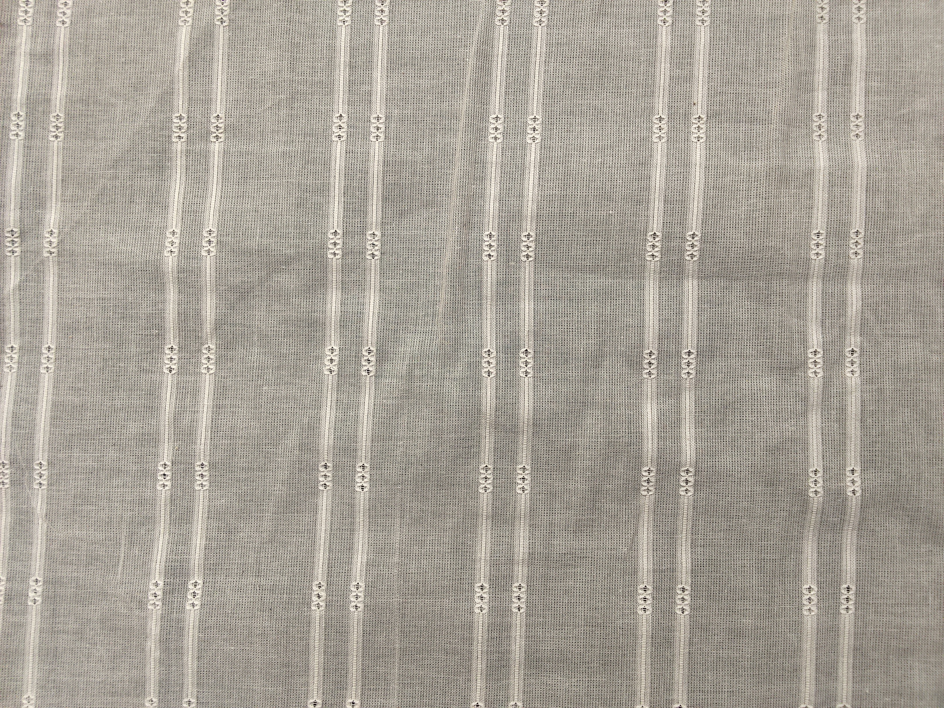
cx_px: 472
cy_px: 354
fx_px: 709
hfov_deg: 67.3
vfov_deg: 53.1
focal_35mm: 26
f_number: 2
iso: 100
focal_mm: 2.78
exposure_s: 1/100
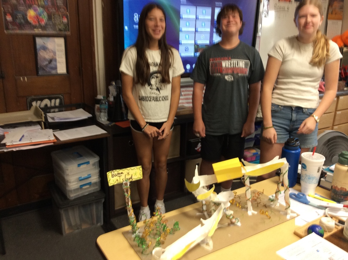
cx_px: 174
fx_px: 321
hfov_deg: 56.9
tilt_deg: -20.2
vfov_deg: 44.1
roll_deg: +0.7
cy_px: 130
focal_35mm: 32
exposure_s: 1/24
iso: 64
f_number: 2.4
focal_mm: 3.3
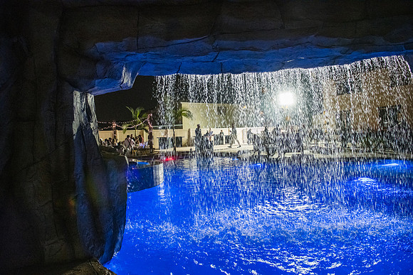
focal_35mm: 24
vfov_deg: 53.2
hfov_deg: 73.7
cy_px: 138
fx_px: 275
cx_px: 206
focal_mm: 24
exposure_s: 1/125
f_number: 5
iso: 8000
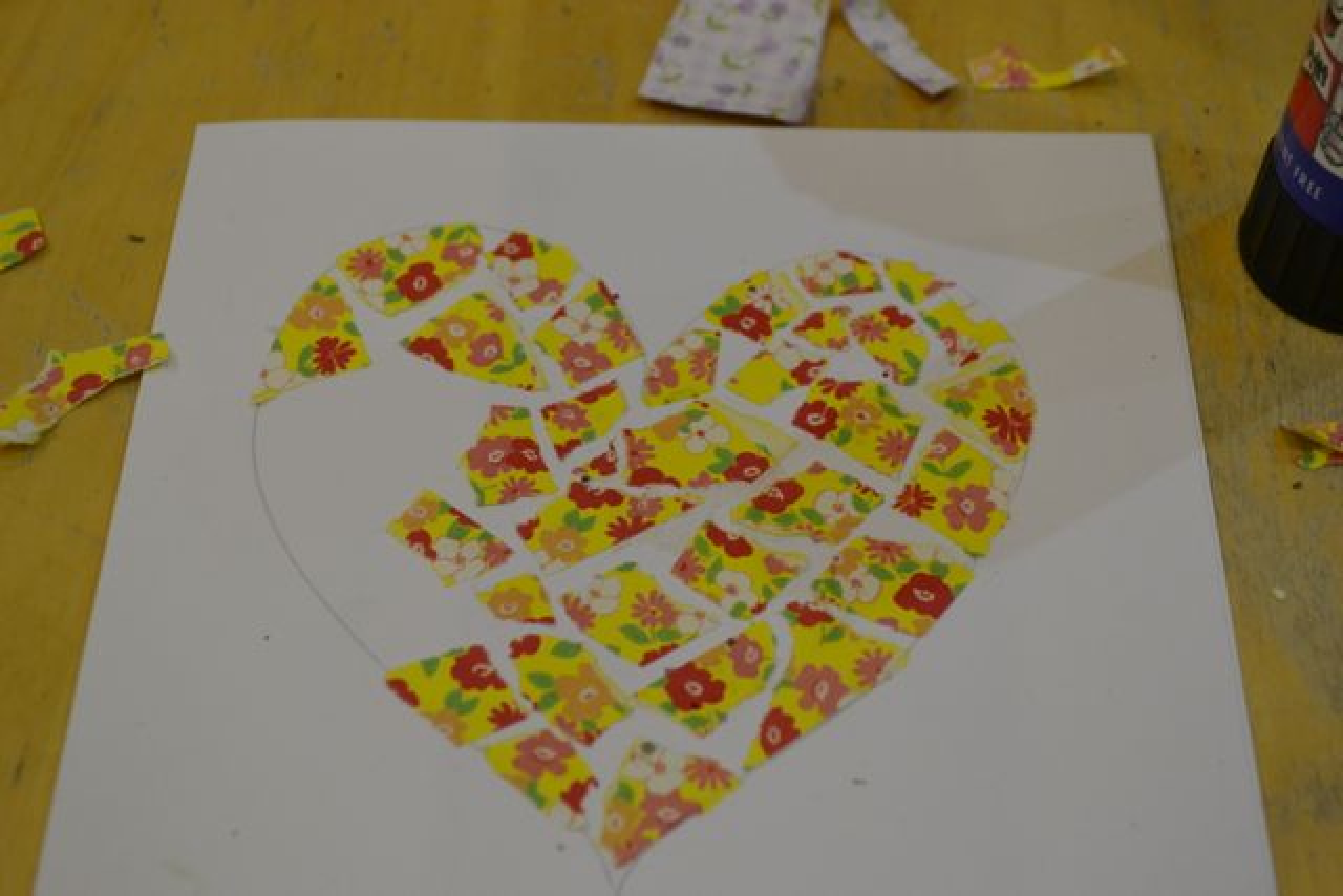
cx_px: 672
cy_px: 448
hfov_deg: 36.9
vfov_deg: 25.1
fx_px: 2015
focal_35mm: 54
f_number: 5
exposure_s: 1/30
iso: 1100
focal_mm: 36
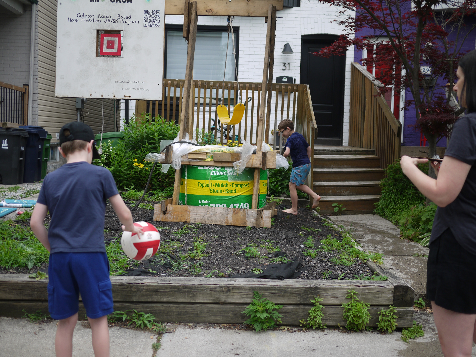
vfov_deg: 36.0
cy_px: 178
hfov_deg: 46.8
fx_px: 550
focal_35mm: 40
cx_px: 238
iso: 100
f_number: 1.8
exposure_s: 1/800
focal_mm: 20
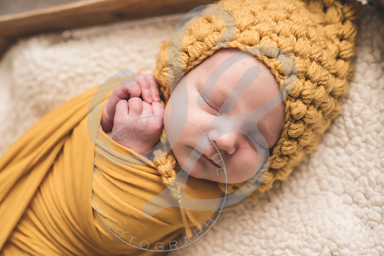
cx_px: 192
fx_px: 533
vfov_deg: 27.0
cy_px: 128
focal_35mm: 50
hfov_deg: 39.6
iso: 3200
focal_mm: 50
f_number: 2.8
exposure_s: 1/160
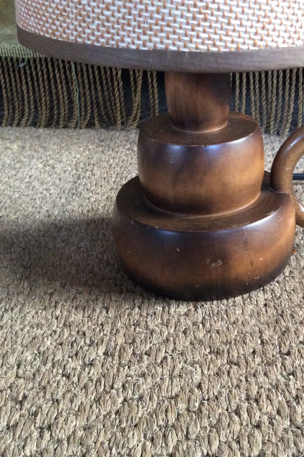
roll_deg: +3.8
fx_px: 570
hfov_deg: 29.4
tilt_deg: -28.5
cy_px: 228
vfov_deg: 43.6
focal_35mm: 45
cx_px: 225
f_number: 2.4
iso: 250
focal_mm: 3.3
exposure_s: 1/20
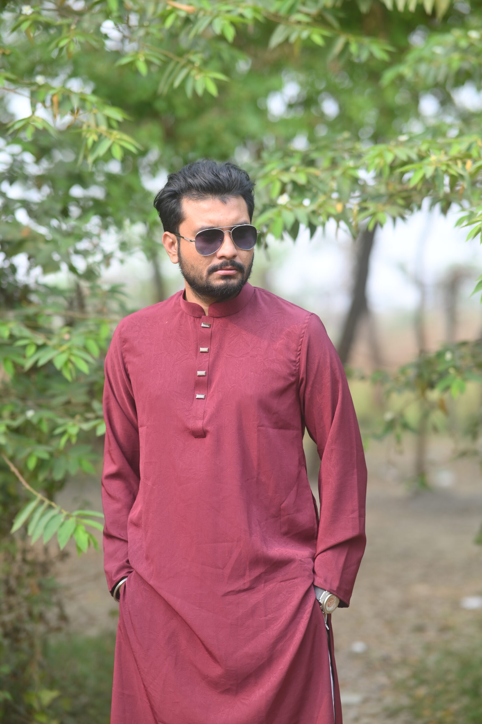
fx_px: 1709
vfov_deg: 23.9
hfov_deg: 16.0
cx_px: 241
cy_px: 362
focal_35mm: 85
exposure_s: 1/640
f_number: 2
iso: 160
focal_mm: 85
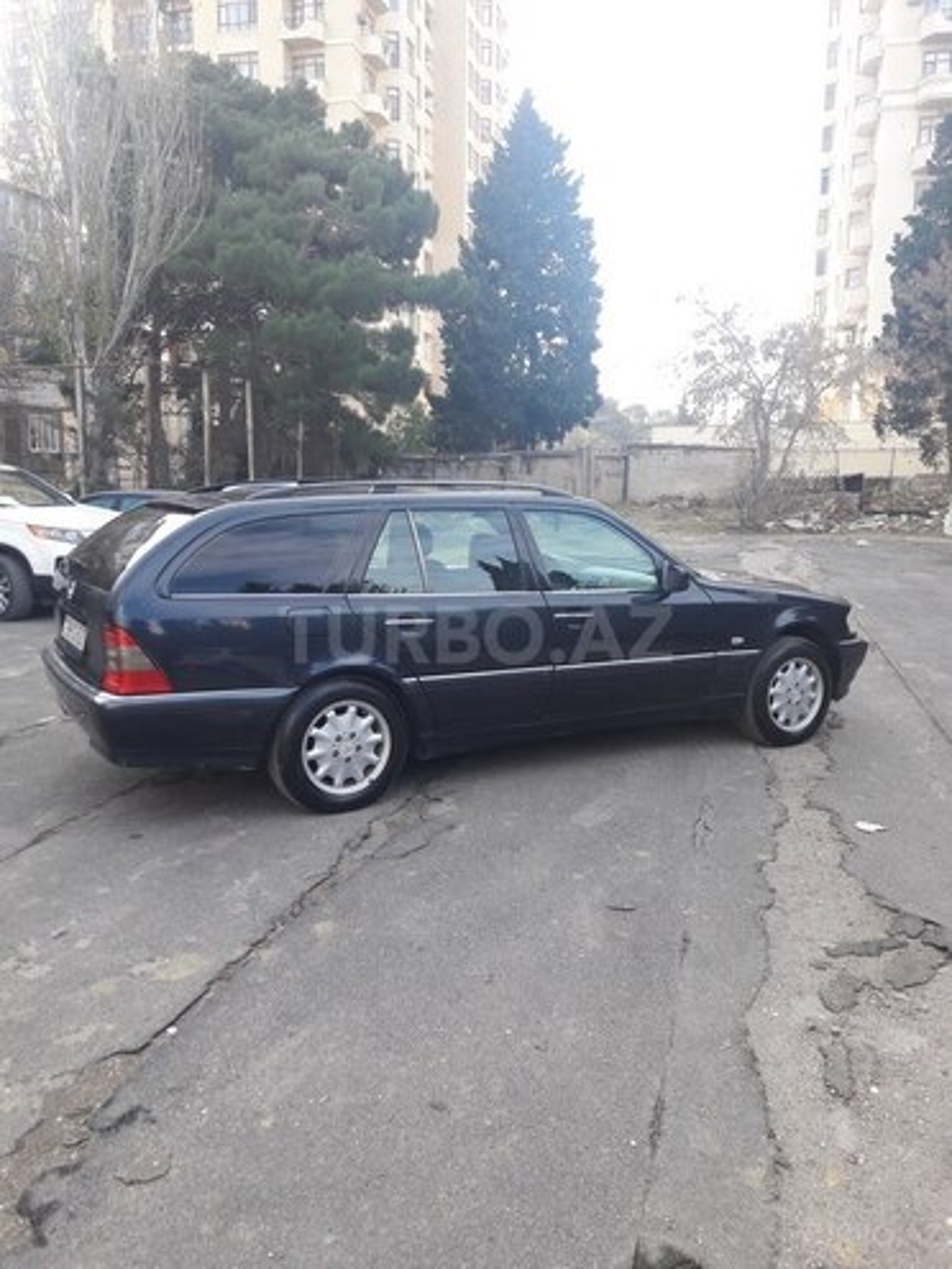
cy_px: 634
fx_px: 1027
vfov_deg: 63.4
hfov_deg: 49.7
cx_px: 476
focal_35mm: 28
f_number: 1.9
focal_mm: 3.7
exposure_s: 1/161
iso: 40
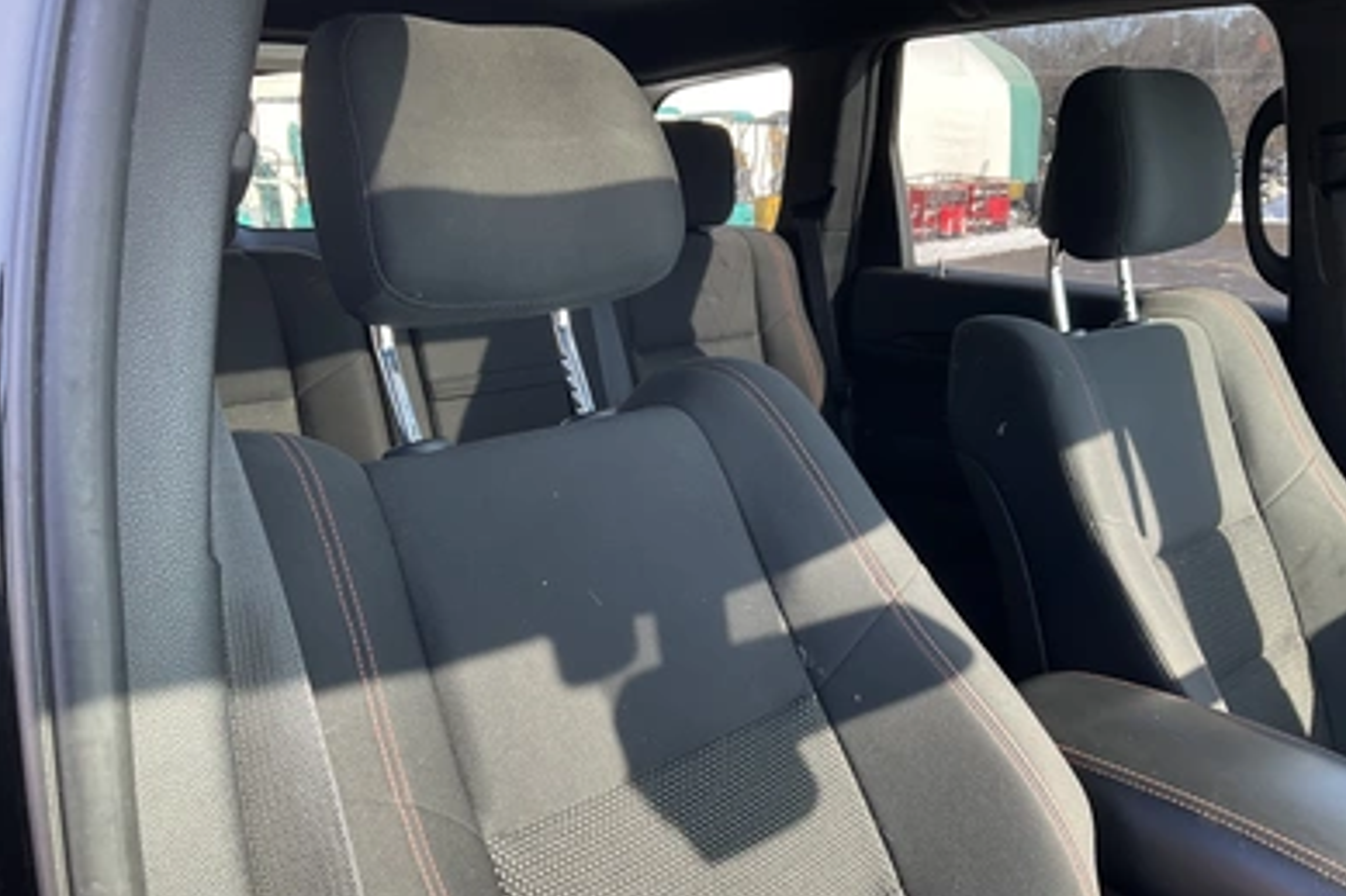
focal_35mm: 31
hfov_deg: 60.3
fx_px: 1159
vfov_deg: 42.2
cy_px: 515
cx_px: 685
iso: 25
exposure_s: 1/122
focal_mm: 3
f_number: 1.8
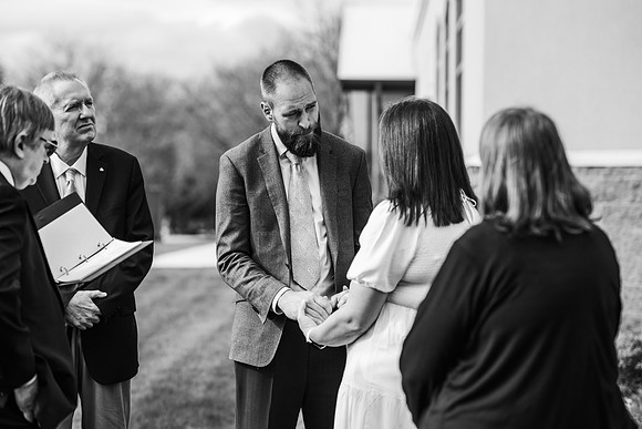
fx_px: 1516
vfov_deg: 16.1
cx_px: 321
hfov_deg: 23.9
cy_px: 214
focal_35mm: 85
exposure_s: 1/1000
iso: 200
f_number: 2.8
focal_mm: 85
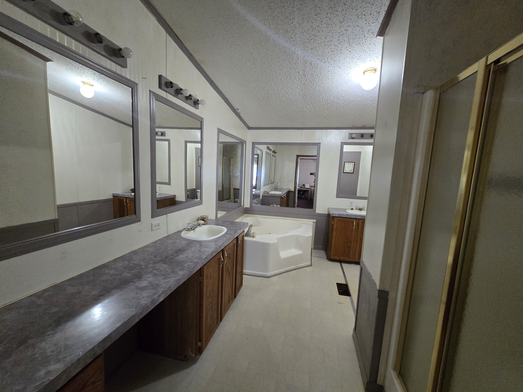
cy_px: 196
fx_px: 196
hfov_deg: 106.2
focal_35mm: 13
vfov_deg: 89.9
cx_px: 262
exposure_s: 1/60
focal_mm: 2.2
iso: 640
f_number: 2.2
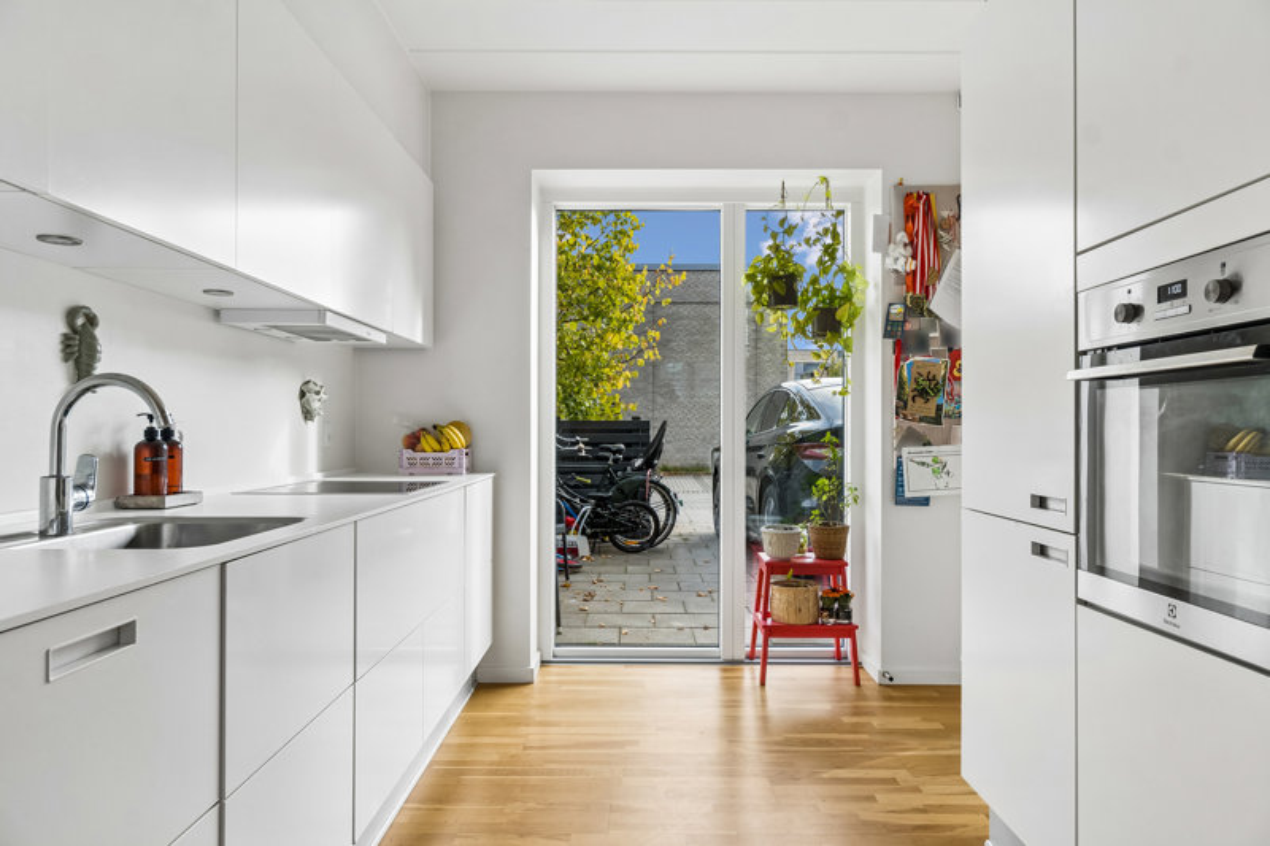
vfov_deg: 50.4
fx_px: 899
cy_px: 423
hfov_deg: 70.4
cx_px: 635
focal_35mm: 26
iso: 200
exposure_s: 1/8
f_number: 8
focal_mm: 17
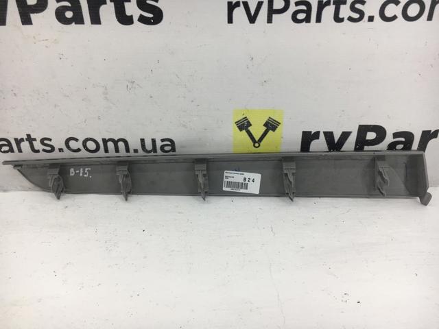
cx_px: 220
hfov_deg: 61.7
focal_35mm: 29
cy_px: 164
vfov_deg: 48.2
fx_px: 368
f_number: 2.2
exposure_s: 1/100
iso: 40
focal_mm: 4.15
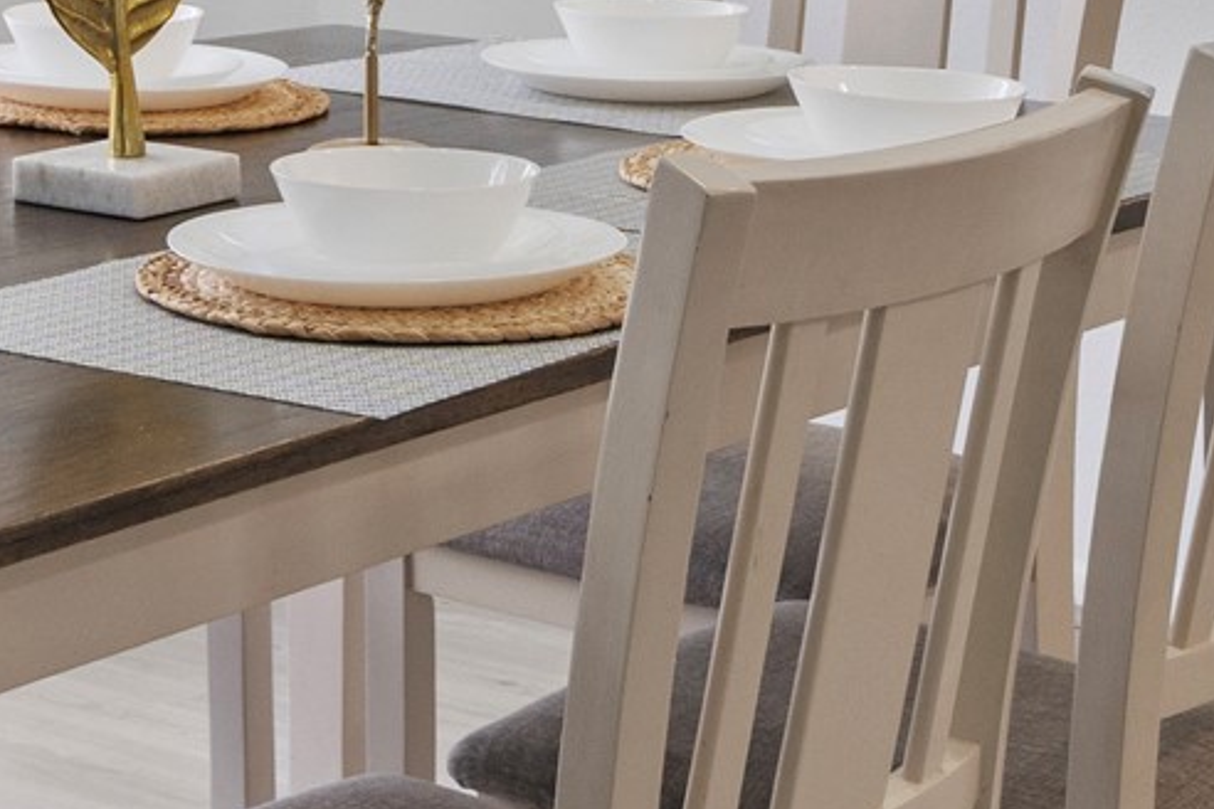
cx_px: -69
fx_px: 3574
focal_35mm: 106
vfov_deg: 12.4
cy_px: -355
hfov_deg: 18.6
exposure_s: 1/400
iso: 500
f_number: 8
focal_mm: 24
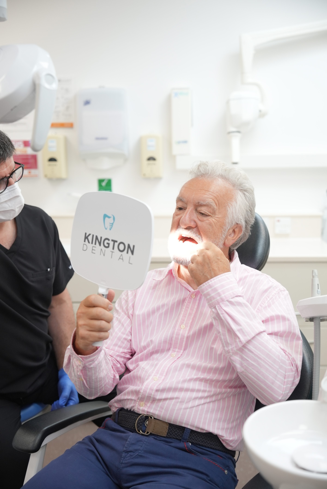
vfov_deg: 43.6
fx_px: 612
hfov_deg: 29.9
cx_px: 164
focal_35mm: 45
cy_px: 244
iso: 800
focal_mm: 45
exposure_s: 1/250
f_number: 2.8
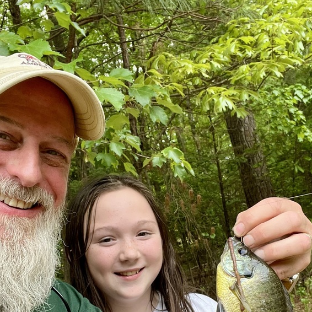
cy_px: 251
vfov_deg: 34.3
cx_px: 164
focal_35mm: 48
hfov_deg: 35.3
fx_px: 489
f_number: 2.2
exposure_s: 1/121
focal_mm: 2.71
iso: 80
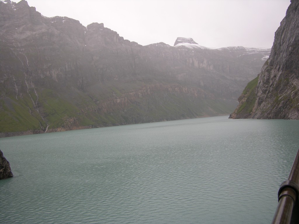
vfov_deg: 40.7
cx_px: 150
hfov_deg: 52.6
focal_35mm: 35
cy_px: 112
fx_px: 302
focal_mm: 8.9
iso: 50
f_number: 2.8
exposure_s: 1/42.5
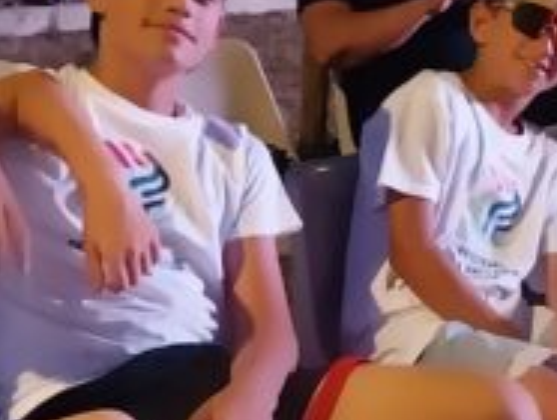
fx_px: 2304
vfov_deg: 10.4
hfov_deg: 13.7
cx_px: 425
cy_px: 300
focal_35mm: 143
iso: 640
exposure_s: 1/25
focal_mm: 4
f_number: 1.8
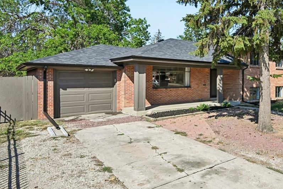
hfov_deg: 60.2
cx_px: 227
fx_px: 220
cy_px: 76
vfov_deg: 46.1
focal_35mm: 28
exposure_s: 1/125
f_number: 8
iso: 64
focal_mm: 14
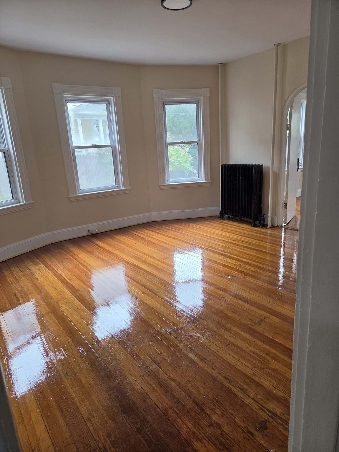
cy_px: 226
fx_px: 300
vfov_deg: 73.9
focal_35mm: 23
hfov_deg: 58.9
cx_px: 170
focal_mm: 5.4
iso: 160
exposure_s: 1/180
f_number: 1.8
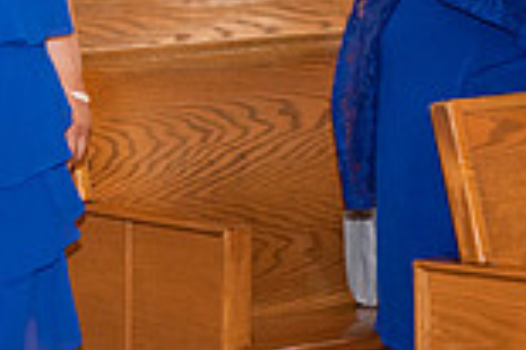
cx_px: -24
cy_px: -158
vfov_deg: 5.2
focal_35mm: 262
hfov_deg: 7.8
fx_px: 3824
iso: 1000
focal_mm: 70
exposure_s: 1/160
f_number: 2.8
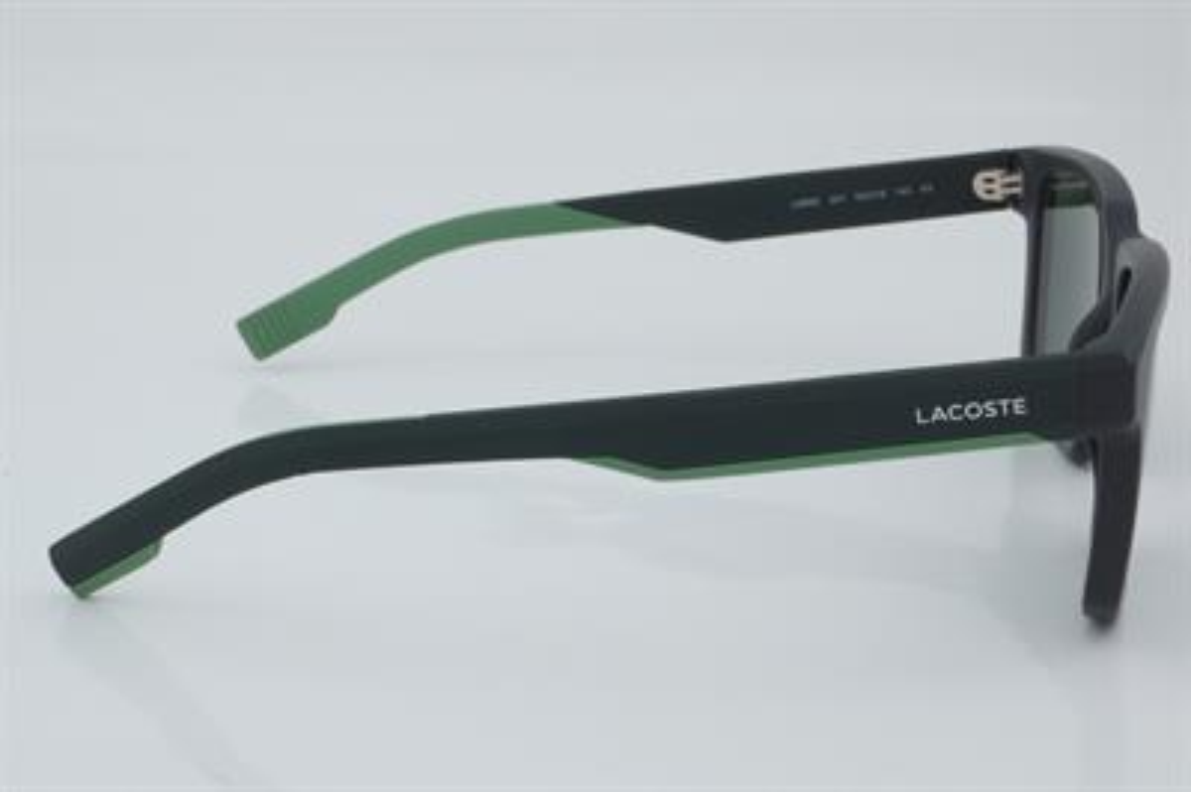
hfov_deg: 27.0
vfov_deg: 18.2
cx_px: 596
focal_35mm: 75
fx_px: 2479
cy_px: 396
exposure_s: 1/4
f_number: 32
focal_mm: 50
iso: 100
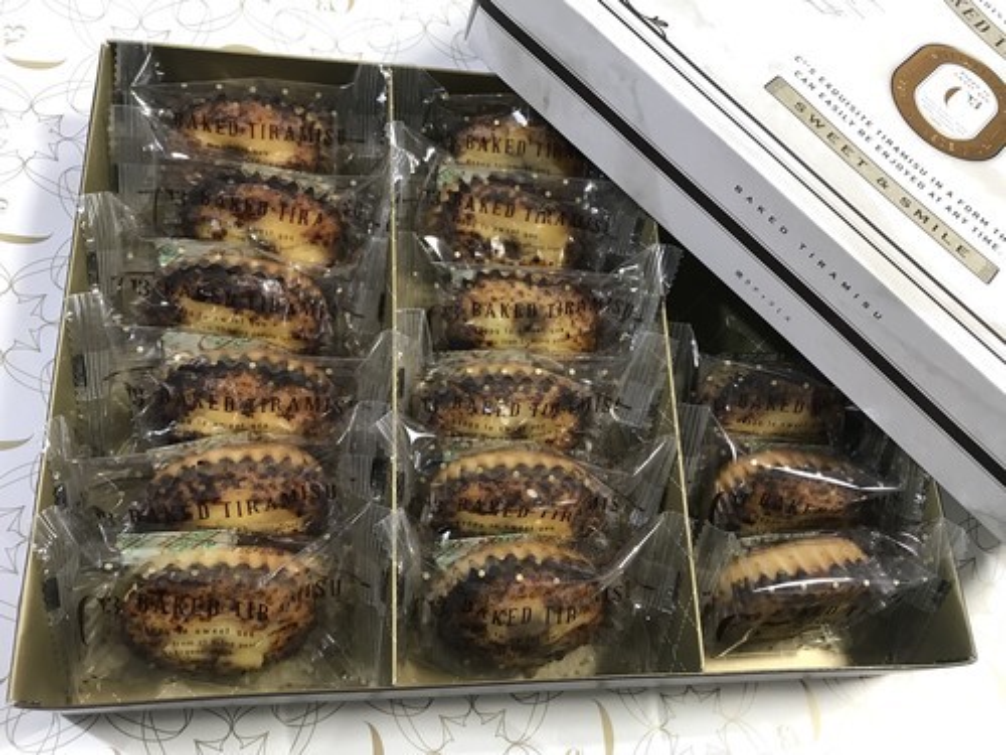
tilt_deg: -65.9
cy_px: 378
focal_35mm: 28
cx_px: 503
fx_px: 814
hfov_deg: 63.4
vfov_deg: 49.7
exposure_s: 1/17
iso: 50
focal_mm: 3.99
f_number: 1.8
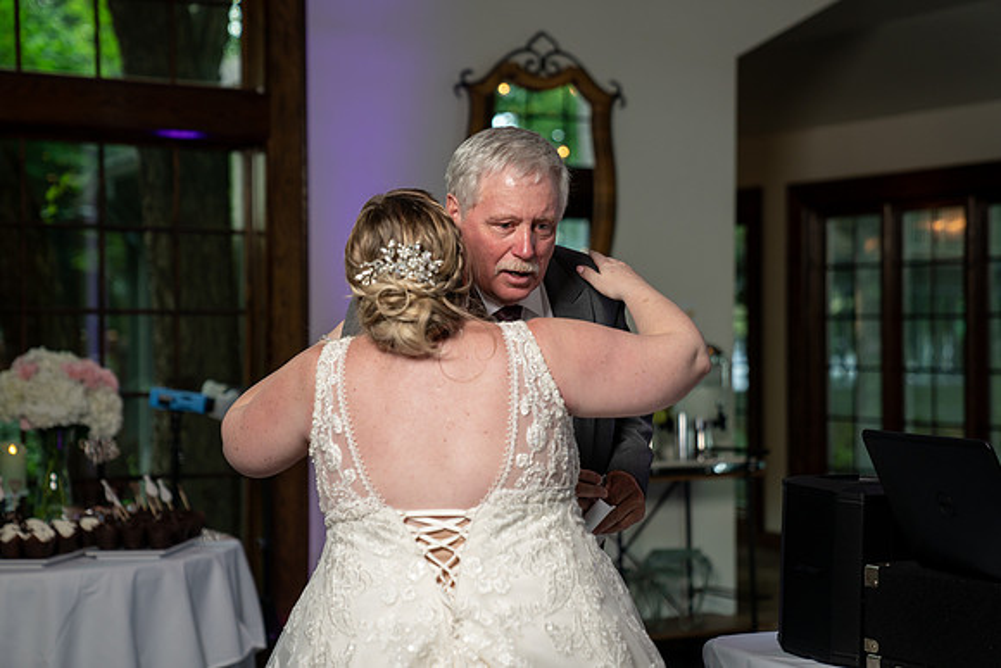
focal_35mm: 71
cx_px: 512
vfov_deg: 19.2
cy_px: 334
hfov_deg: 28.5
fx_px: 1970
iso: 500
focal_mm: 68
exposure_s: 1/200
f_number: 2.8
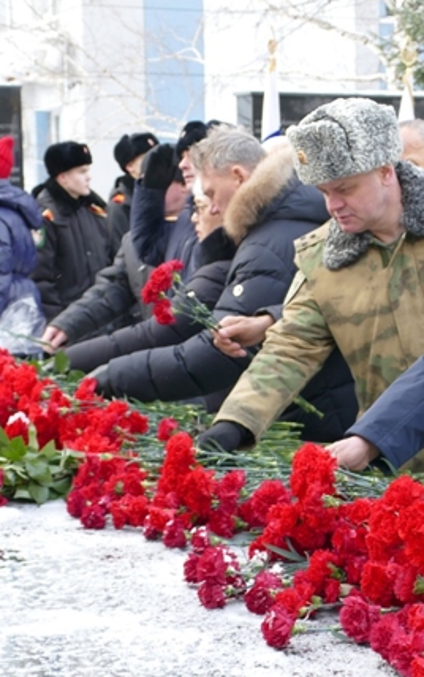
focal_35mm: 91
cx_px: 403
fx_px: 1680
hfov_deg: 14.2
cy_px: 381
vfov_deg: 22.8
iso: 125
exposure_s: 1/100
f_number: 3.4
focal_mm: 18.77
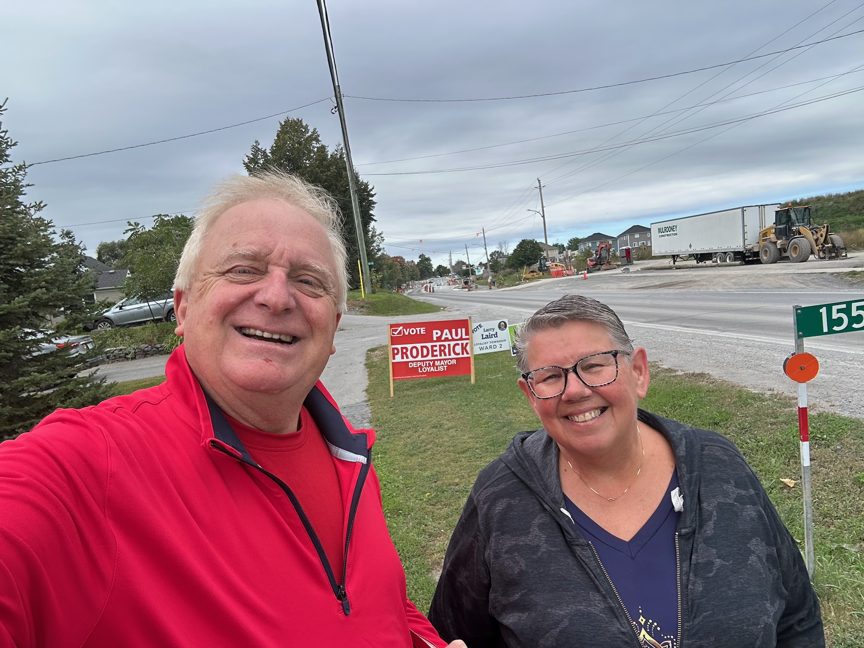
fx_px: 574
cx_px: 432
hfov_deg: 73.9
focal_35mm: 23
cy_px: 324
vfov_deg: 58.9
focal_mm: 2.69
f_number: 1.9
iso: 25
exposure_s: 1/628
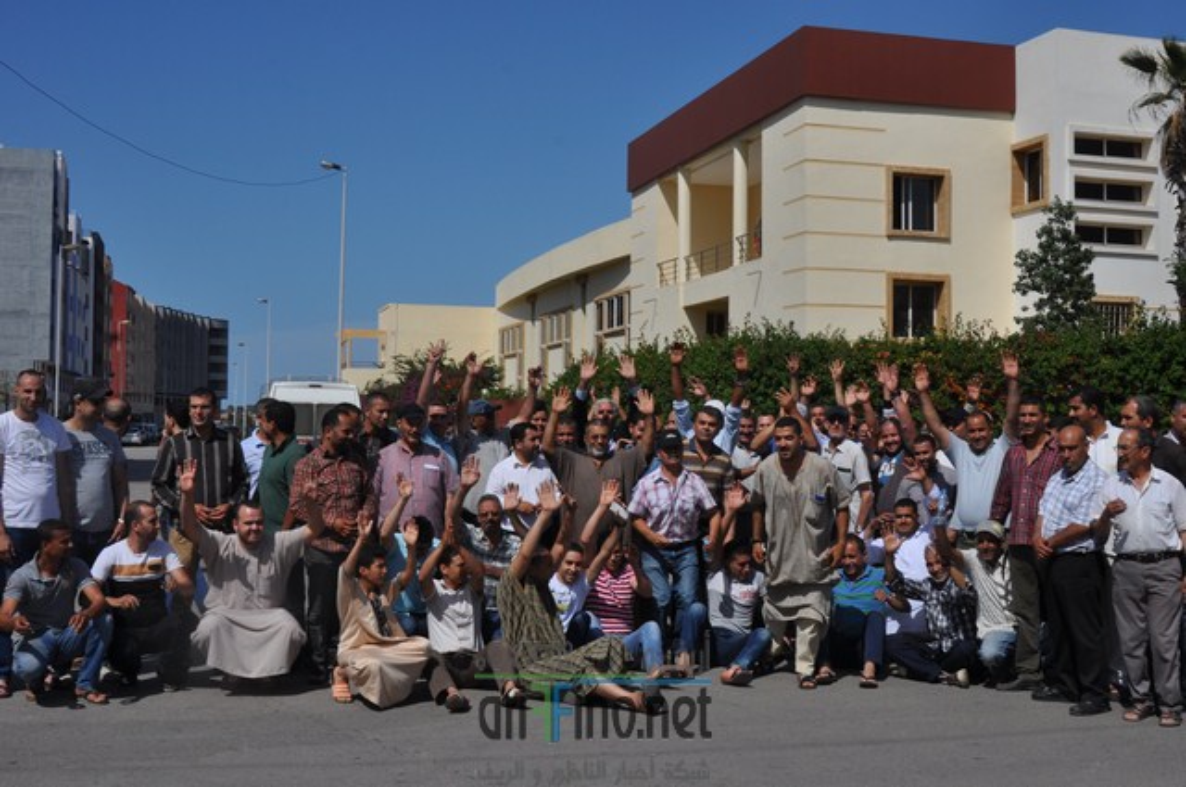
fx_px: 1382
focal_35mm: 42
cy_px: 394
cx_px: 593
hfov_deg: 46.5
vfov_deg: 31.8
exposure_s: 1/400
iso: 200
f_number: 10
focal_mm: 28
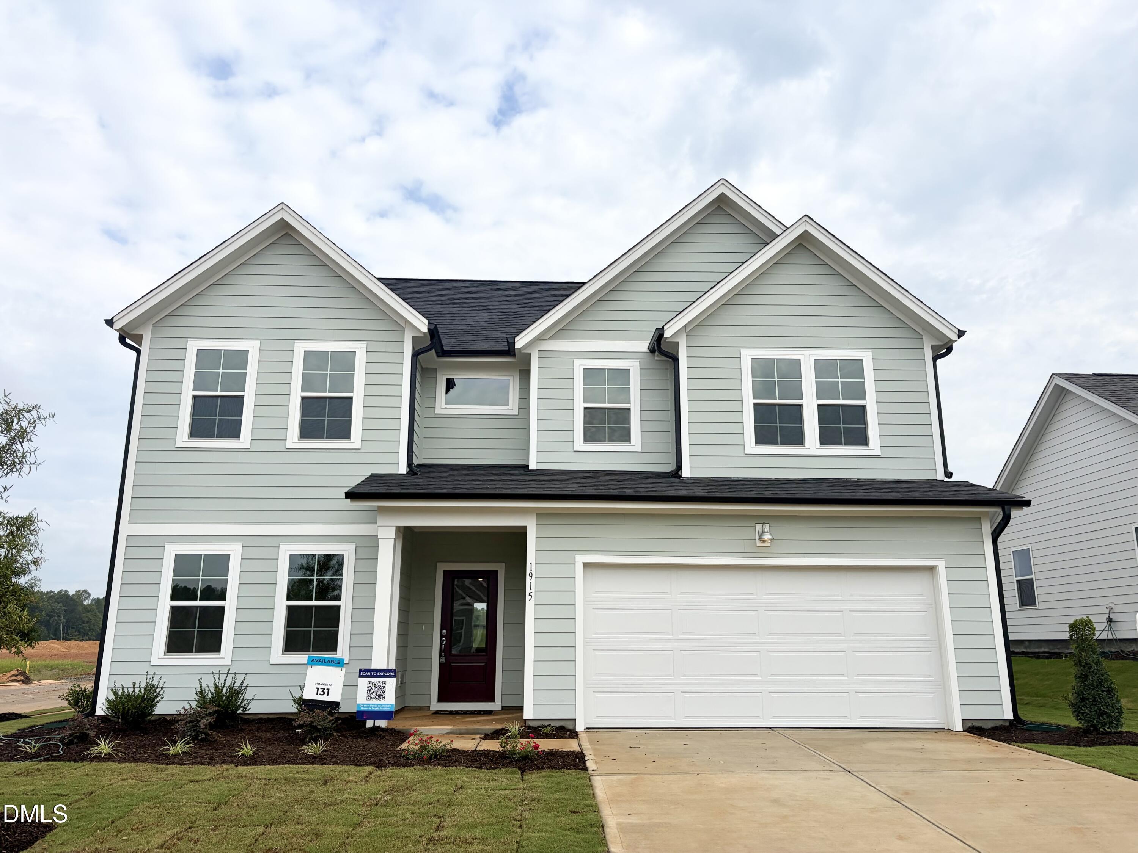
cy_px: 426
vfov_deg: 53.1
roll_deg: +0.4
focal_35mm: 26
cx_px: 569
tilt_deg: +14.7
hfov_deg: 67.3
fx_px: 855
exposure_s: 1/4950
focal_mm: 5.96
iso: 64
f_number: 1.6
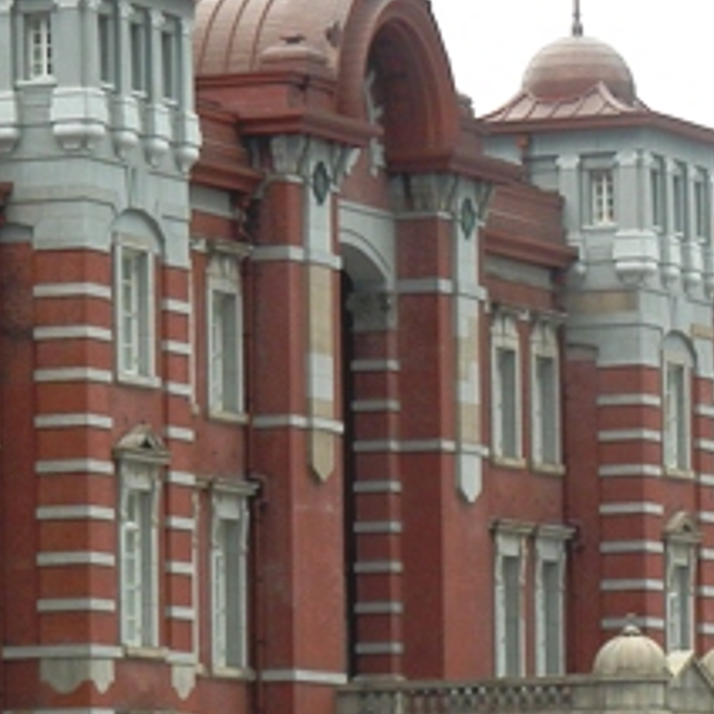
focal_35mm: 283
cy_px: 397
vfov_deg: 6.2
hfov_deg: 6.2
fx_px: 6604
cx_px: 536
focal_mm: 19
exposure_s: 1/125
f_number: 5
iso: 100
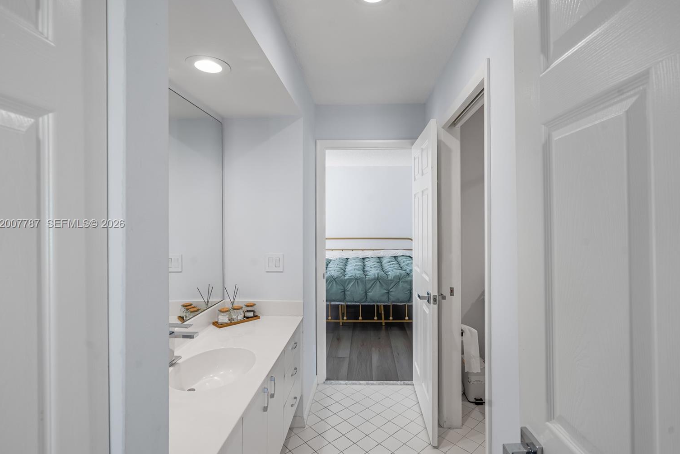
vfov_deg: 70.4
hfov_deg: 93.3
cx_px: 345
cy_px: 224
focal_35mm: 17
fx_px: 321
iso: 100
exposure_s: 1/20
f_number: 8
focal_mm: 16
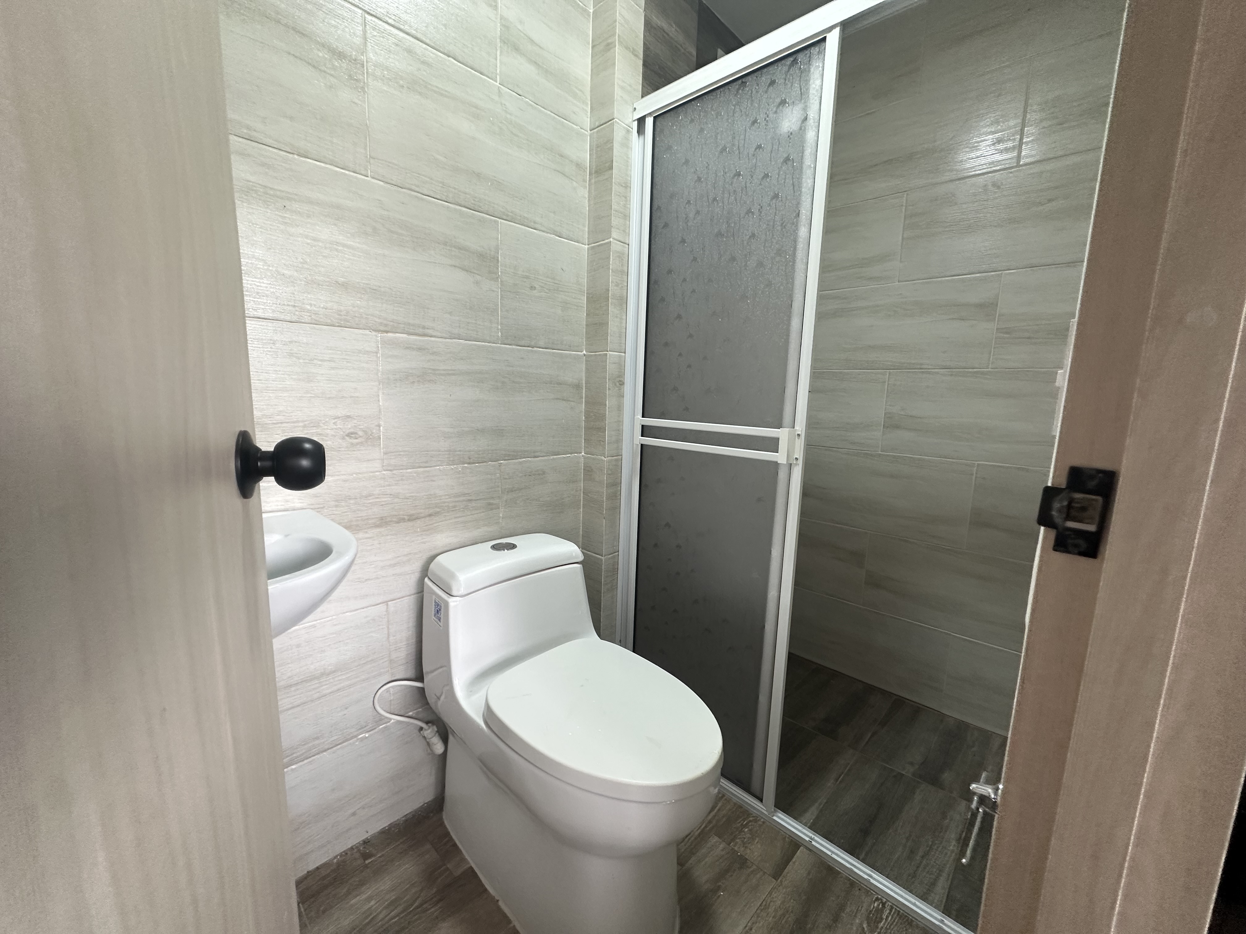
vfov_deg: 85.7
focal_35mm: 14
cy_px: 467
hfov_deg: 102.1
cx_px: 623
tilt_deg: -7.1
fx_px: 504
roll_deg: -1.2
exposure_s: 1/99
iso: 200
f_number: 2.2
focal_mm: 2.22
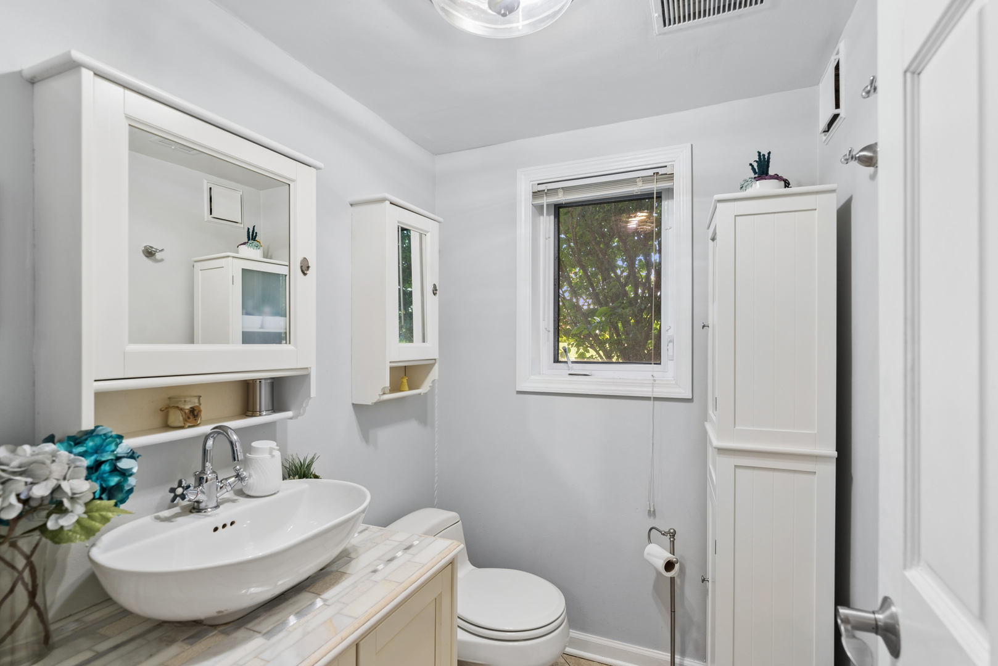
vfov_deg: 70.5
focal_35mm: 17
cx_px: 499
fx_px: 471
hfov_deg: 93.3
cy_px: 333
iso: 200
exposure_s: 1/25
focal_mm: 17
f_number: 8
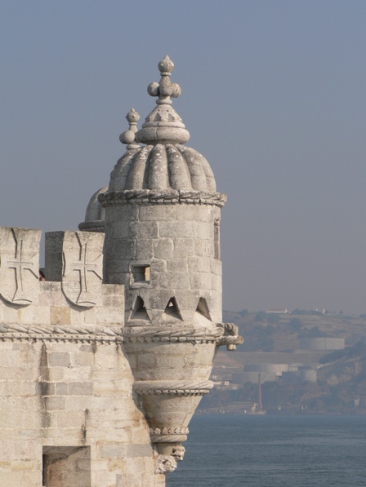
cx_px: 183
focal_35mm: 164
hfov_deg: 9.1
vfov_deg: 12.0
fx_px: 2311
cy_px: 244
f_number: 5.6
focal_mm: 27.4
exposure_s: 1/400
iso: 80
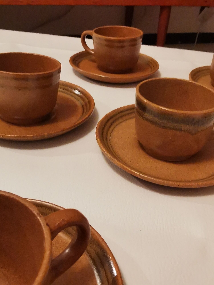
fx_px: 288
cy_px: 142
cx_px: 107
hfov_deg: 40.7
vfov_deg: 52.6
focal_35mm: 35
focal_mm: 2.35
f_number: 2.2
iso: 640
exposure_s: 1/20
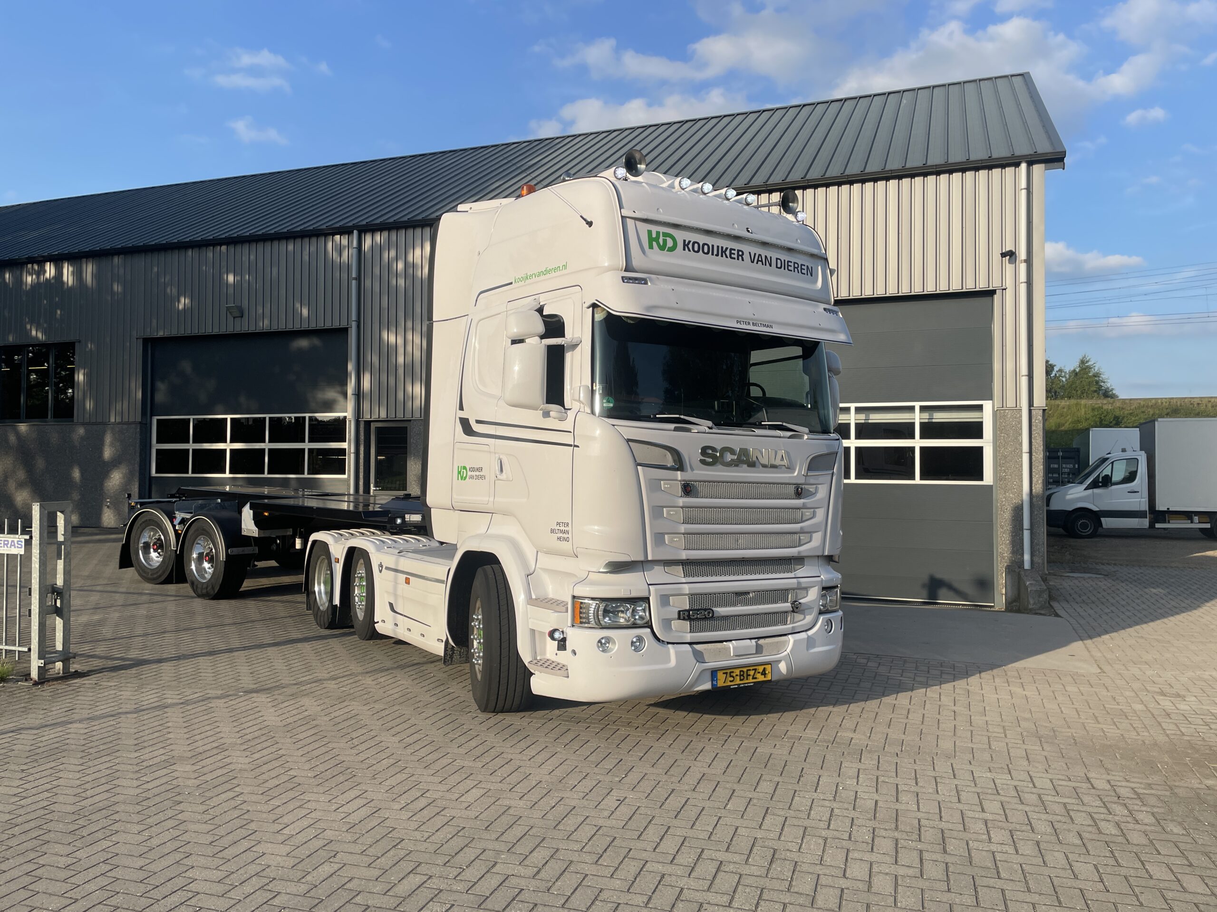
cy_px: 456
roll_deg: -0.4
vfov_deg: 53.1
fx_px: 914
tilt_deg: +2.6
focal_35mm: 26
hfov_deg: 67.3
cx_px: 608
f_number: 1.6
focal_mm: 4.2
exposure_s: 1/2959
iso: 32
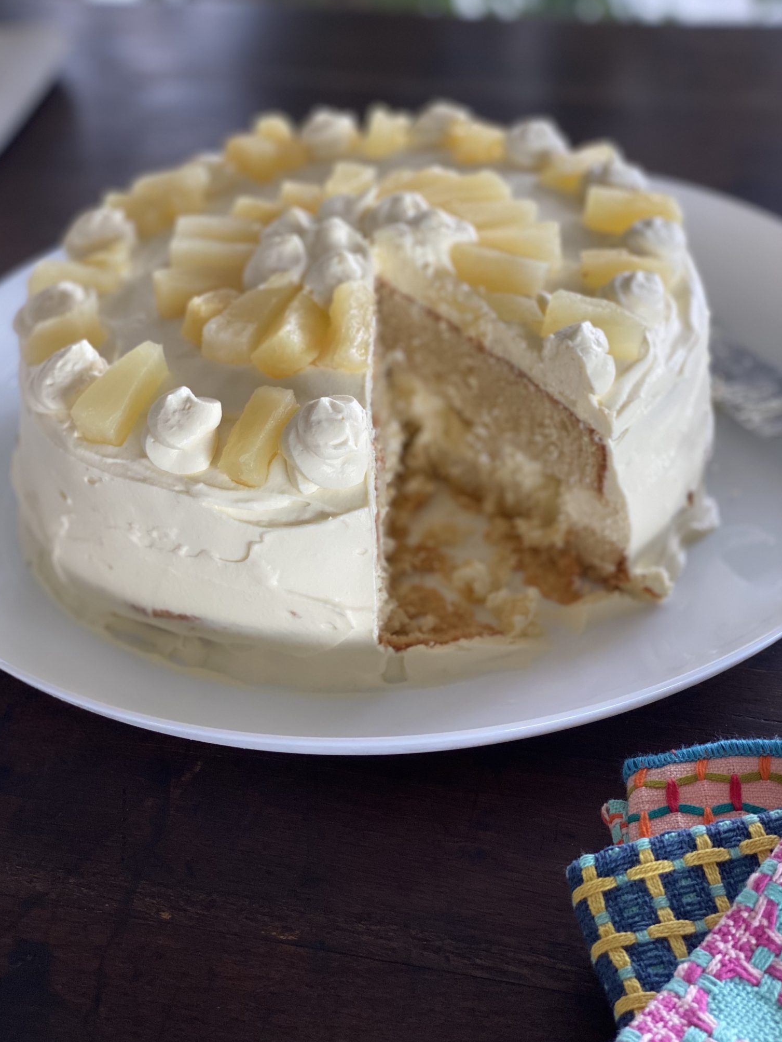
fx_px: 1596
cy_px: 515
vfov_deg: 36.2
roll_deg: +3.8
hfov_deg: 27.5
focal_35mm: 53
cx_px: 387
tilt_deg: -38.0
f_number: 2
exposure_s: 1/122
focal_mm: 6
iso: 125
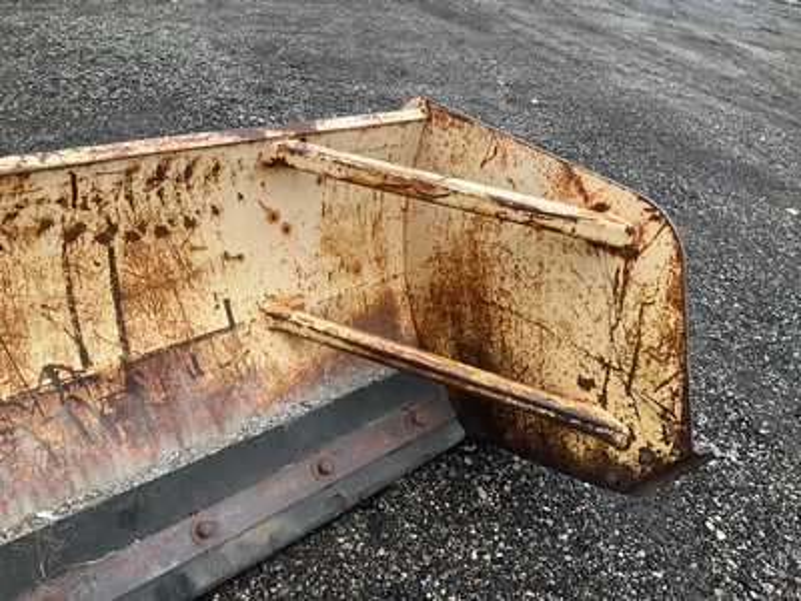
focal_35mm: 29
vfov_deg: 48.2
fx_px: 671
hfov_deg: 61.7
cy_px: 300
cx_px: 400
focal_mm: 3
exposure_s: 1/403
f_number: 1.8
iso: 25
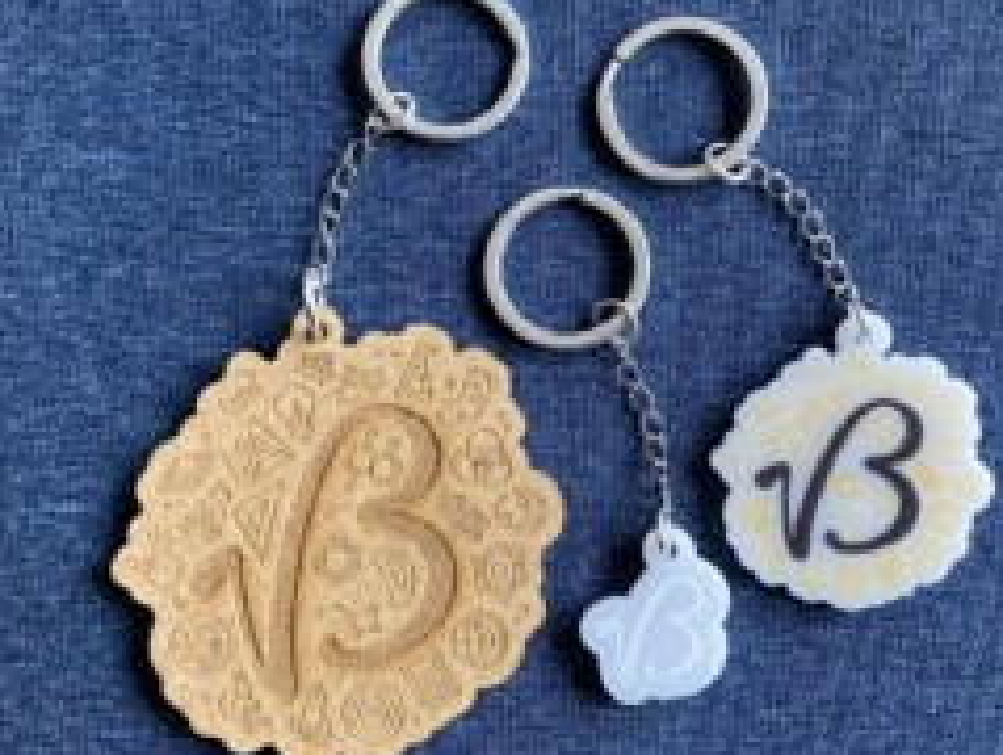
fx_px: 1190
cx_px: 554
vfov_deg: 35.2
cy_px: 380
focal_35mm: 41
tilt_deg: -81.6
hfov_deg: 45.6
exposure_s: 1/60
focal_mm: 3.99
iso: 160
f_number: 1.8
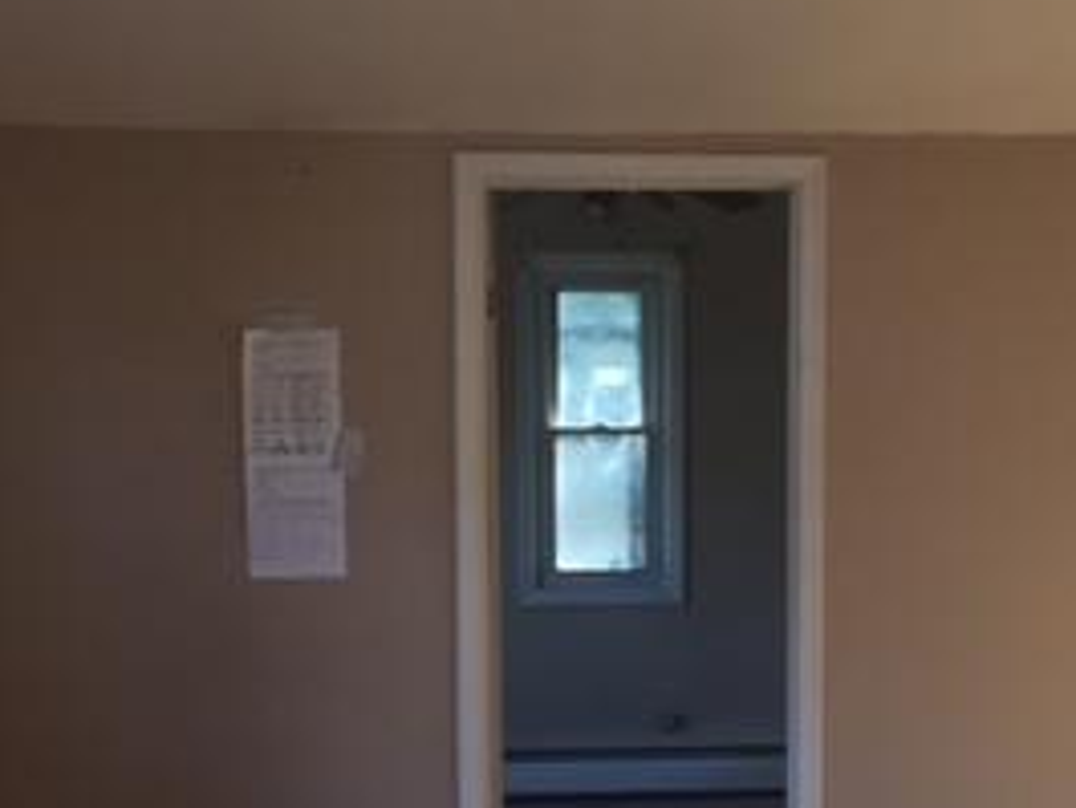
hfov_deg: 27.6
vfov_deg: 20.6
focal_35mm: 70
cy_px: 715
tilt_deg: -7.7
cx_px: 707
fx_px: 2177
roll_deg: -0.9
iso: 40
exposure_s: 1/60
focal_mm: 4.15
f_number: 2.2
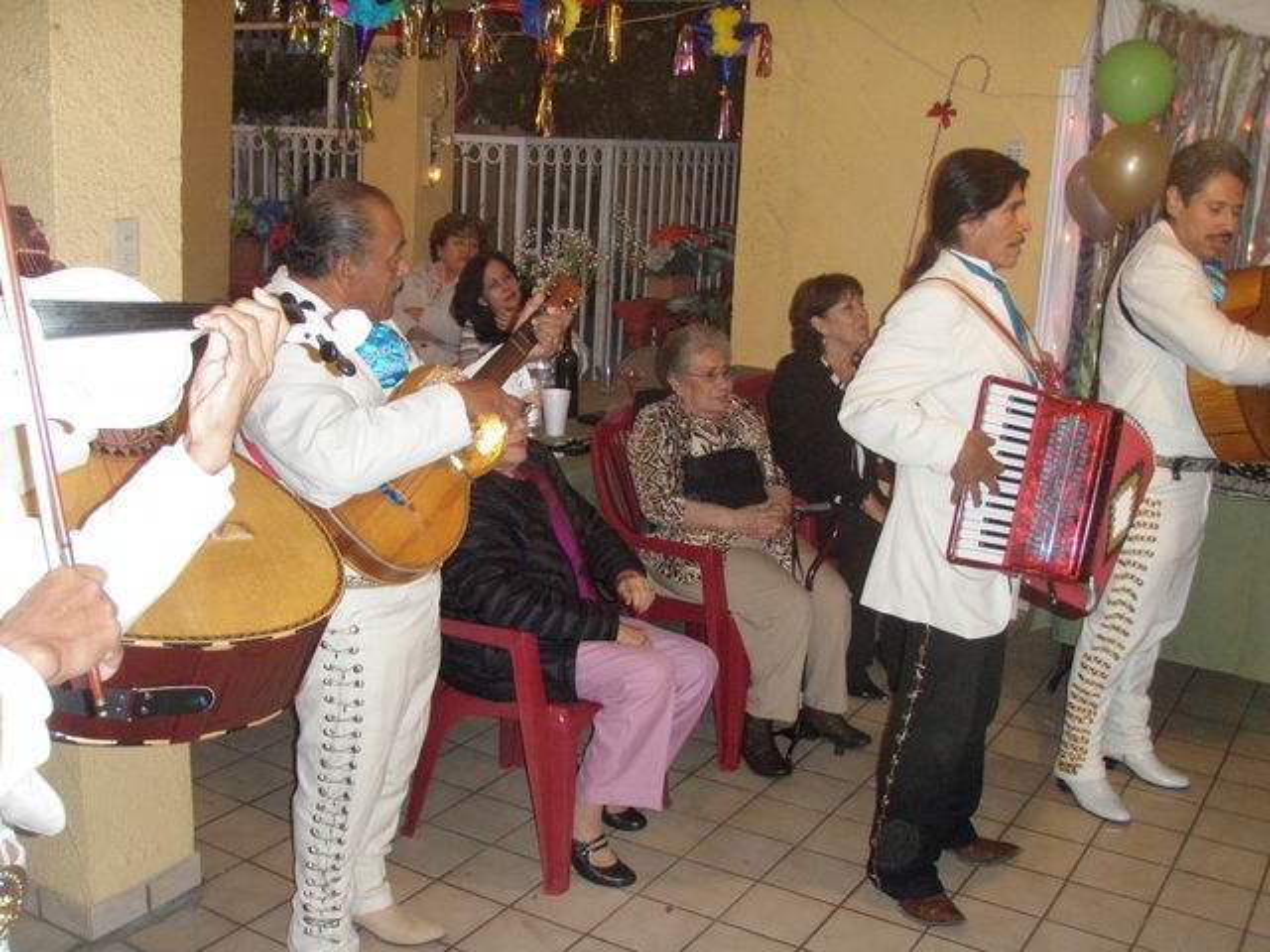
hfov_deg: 49.0
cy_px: 476
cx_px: 635
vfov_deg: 37.7
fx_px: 1394
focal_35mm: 38
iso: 400
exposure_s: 1/30
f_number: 3.5
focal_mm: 6.7
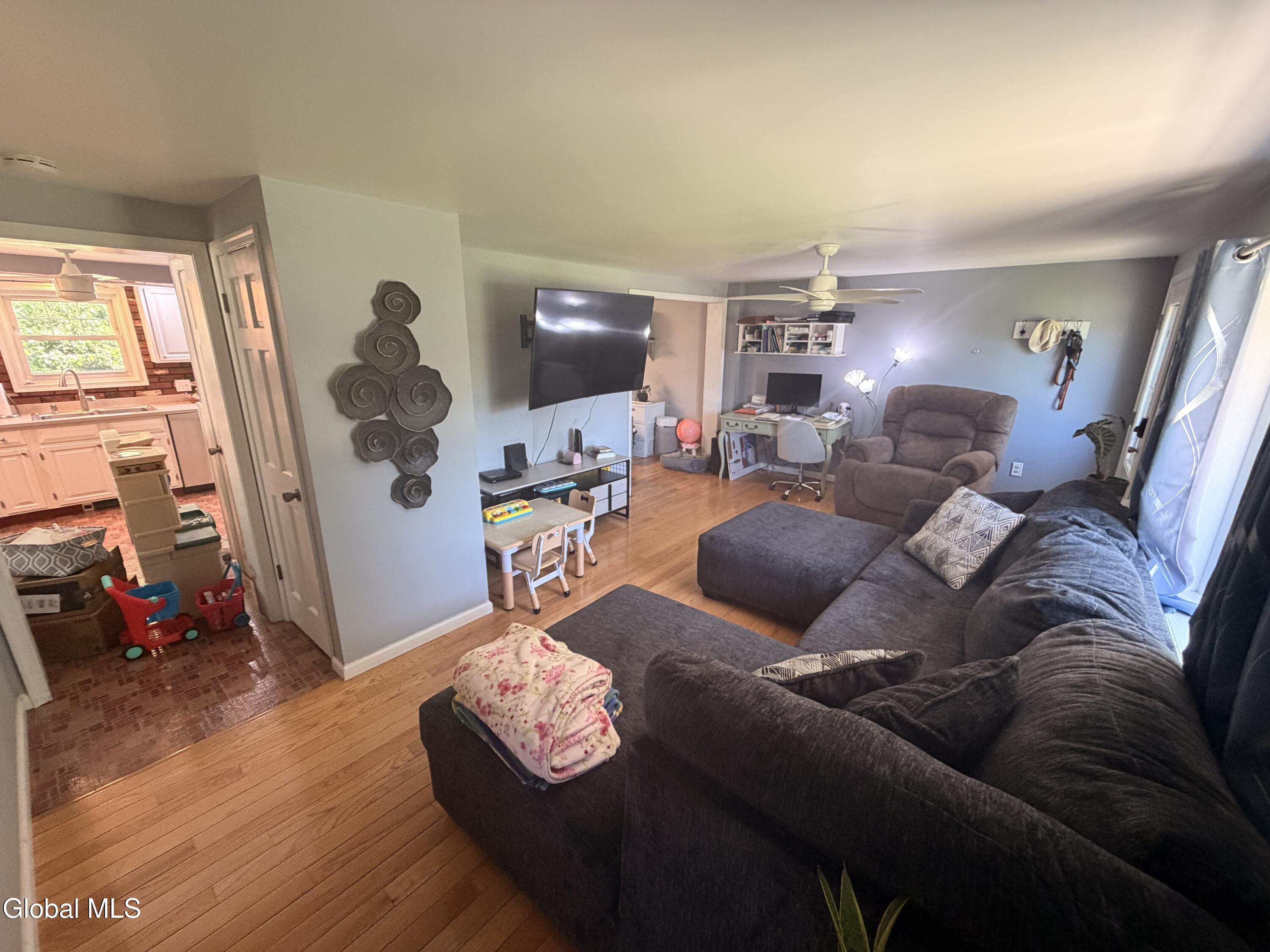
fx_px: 514
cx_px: 635
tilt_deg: -15.4
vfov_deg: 85.7
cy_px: 476
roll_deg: -0.6
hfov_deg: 102.1
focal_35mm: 14
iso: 400
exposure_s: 1/60
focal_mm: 2.22
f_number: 2.2
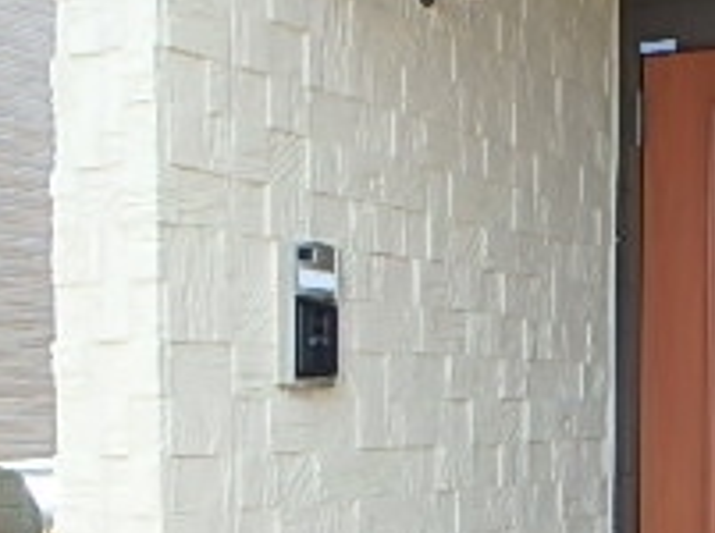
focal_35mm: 67
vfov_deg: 21.3
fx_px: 1381
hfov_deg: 26.4
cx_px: 811
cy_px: 501
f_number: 3.5
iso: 125
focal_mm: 3.7
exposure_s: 1/160
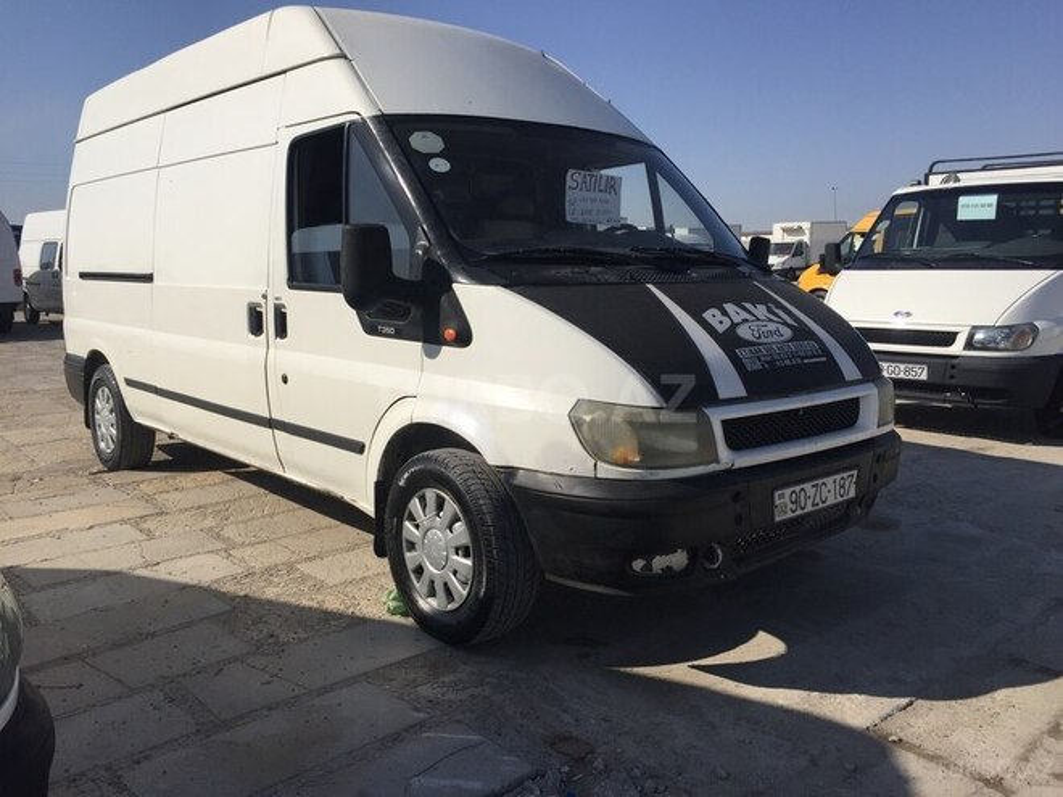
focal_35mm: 29
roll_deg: -1.3
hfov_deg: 61.7
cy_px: 398
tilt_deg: -9.1
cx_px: 532
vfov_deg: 48.2
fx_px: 891
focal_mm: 4.15
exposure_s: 1/4950
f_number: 2.2
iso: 32
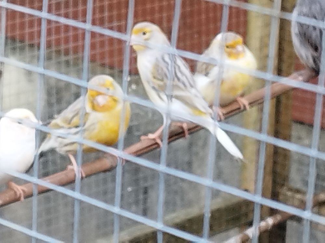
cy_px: 122
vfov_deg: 56.8
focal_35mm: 24
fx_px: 225
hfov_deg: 71.6
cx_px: 162
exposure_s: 1/50
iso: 70
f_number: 1.89
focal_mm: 5.89
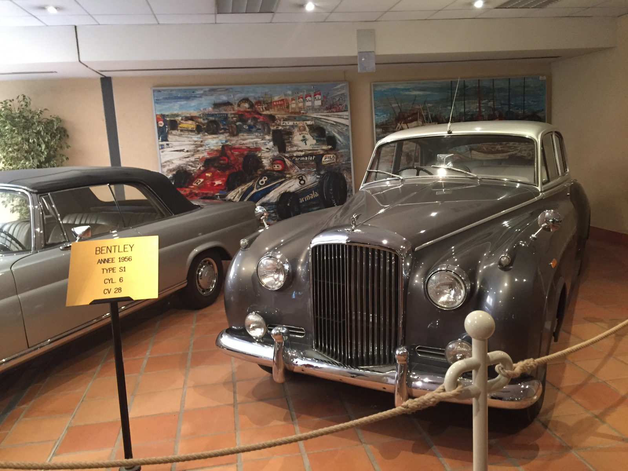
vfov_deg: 48.2
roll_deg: +2.4
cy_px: 236
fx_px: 526
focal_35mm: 29
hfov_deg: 61.7
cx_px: 314
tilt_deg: -9.3
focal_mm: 4.15
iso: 320
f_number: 2.2
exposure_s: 1/33
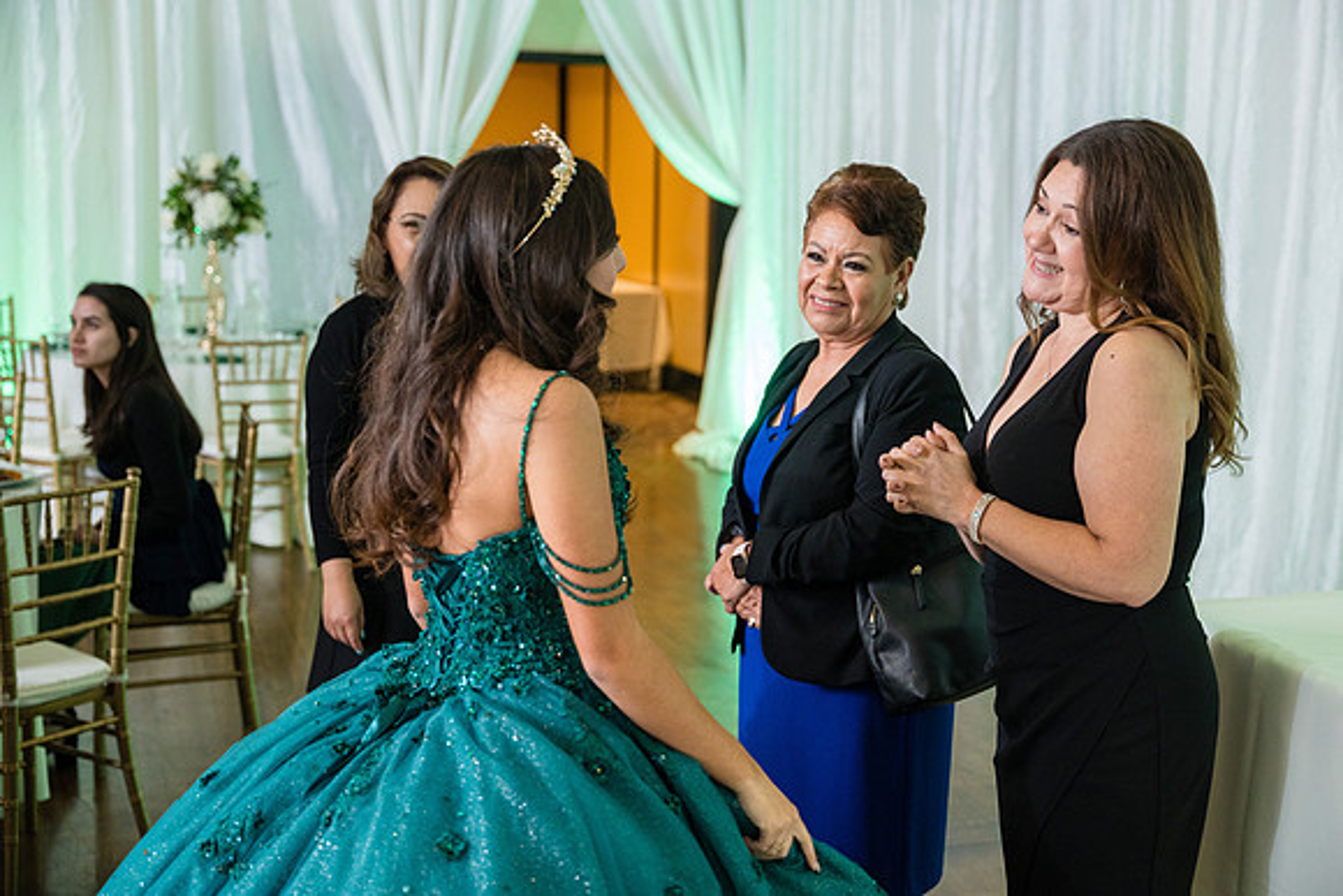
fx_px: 1823
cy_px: 425
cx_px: 705
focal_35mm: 49
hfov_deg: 40.4
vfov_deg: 27.6
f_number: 2.8
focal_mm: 46.5
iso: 1600
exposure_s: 1/250
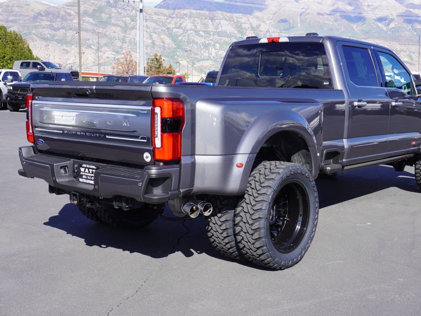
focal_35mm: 45
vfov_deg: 32.5
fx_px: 542
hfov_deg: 42.4
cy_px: 156
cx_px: 235
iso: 100
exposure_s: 1/125
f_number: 9
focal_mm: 27
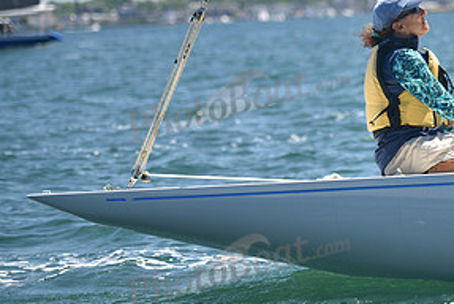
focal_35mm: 198
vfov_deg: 7.0
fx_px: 2499
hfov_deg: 10.3
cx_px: 433
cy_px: 162
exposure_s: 1/1000
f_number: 2.8
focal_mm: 98
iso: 200
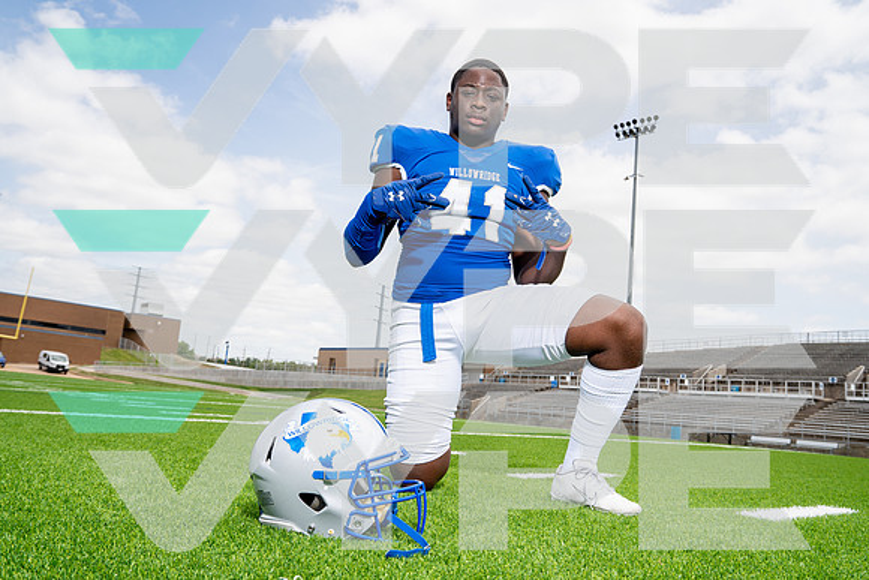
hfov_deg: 61.9
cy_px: 290
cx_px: 434
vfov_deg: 43.6
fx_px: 724
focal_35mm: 30
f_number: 7.1
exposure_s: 1/250
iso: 100
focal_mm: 30
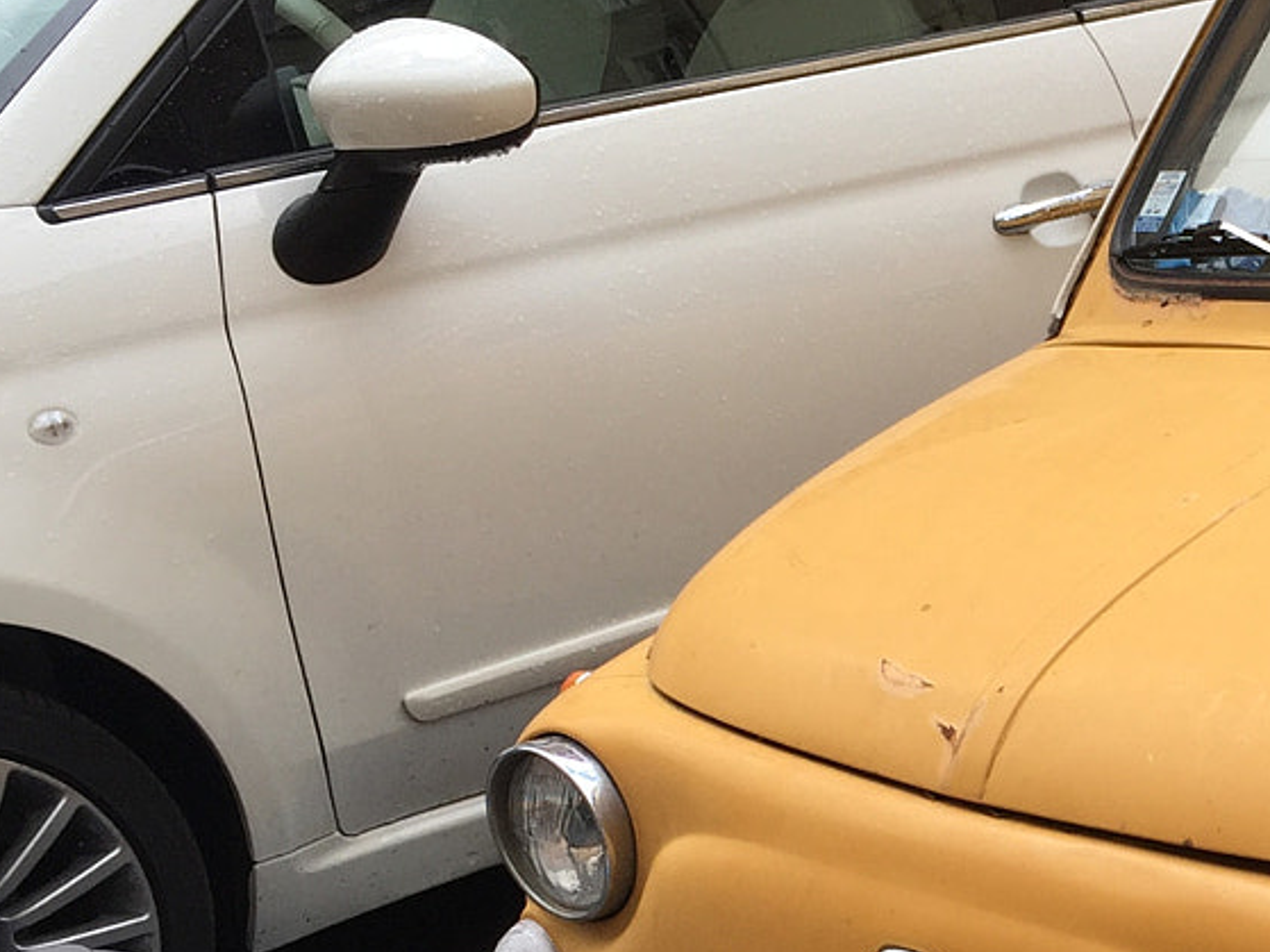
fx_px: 3044
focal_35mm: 83
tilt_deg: -17.8
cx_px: 1459
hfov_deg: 22.1
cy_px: 872
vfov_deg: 17.5
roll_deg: +0.1
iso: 32
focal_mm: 4.15
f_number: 2.2
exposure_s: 1/316
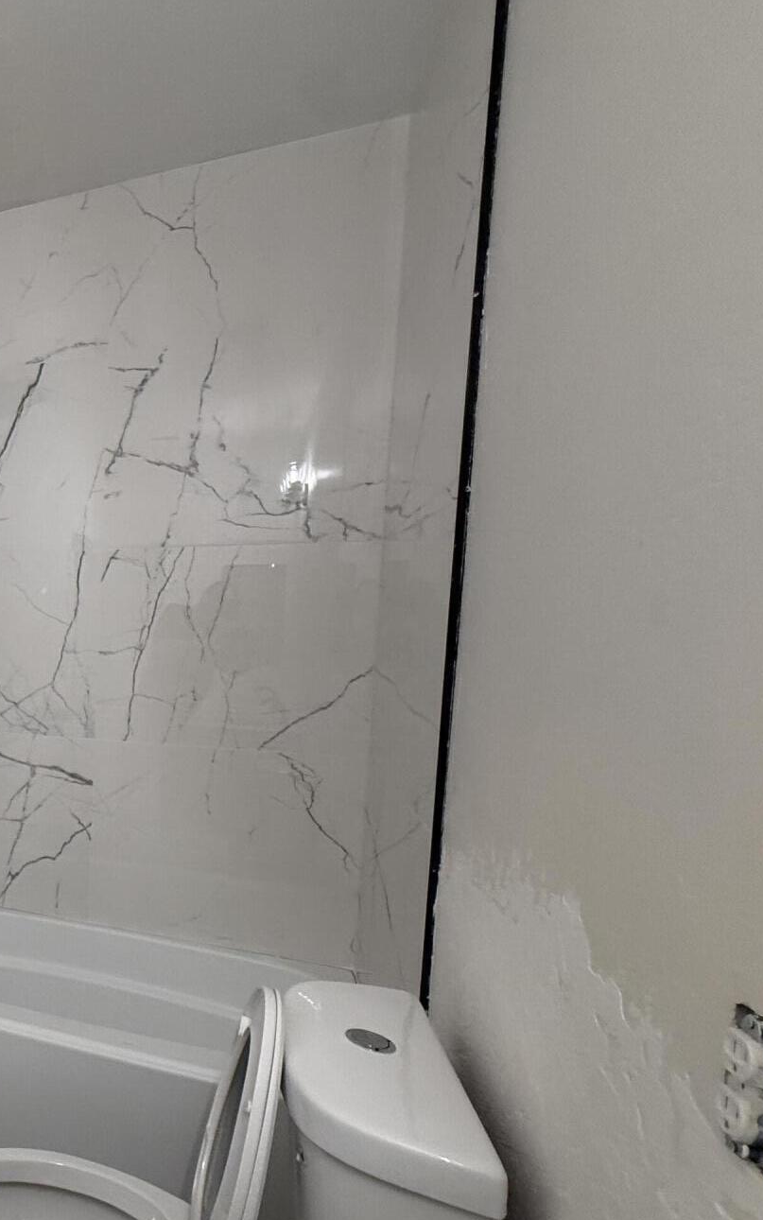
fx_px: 765
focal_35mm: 23
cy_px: 685
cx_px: -127
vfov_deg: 76.8
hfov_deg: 39.9
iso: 320
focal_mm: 2.22
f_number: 2.2
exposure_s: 1/120
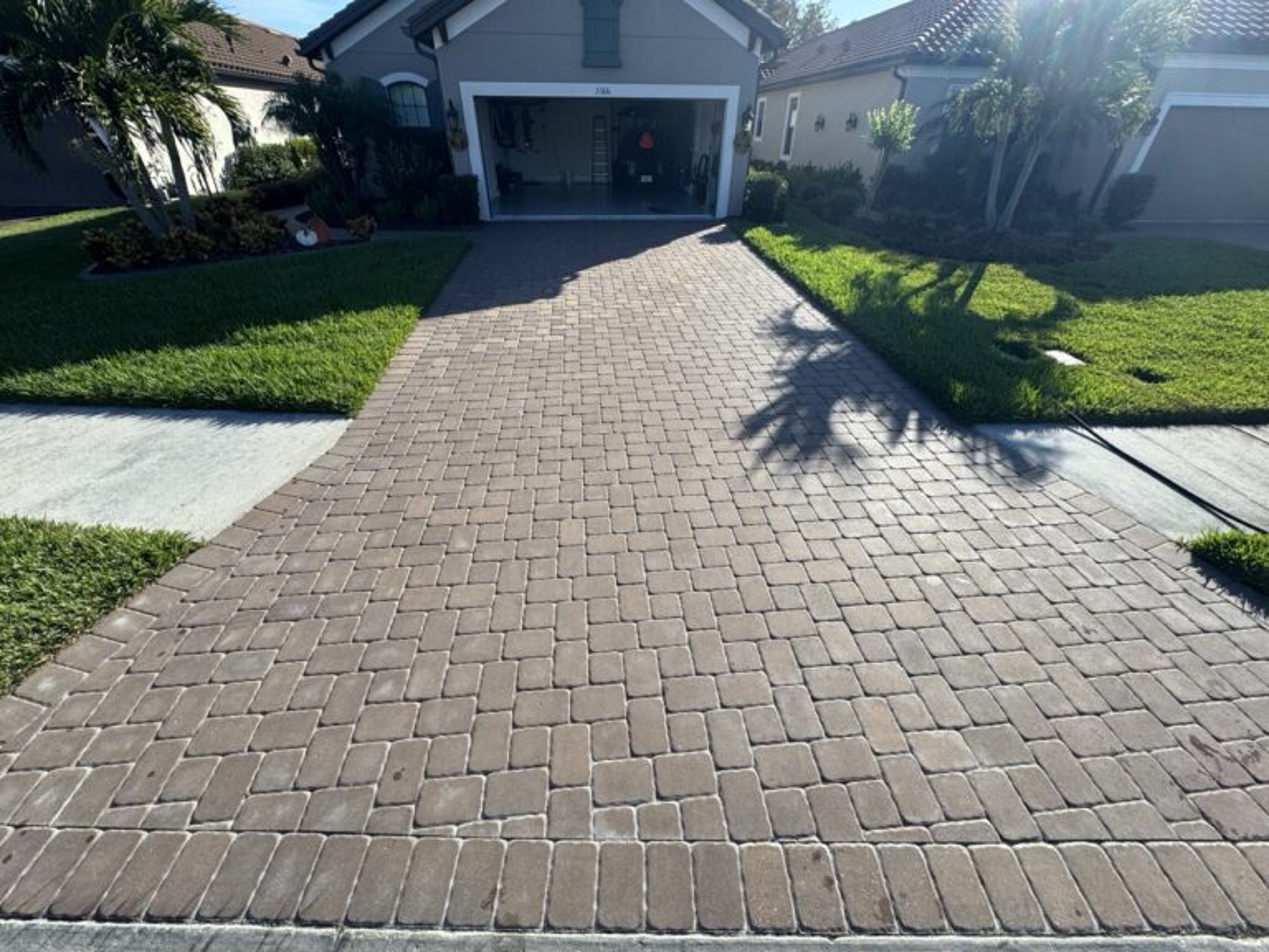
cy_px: 476
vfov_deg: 85.7
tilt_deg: -34.8
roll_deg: -1.0
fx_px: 513
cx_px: 634
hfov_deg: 102.1
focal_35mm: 14
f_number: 2.2
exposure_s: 1/1536
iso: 40
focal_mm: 2.22
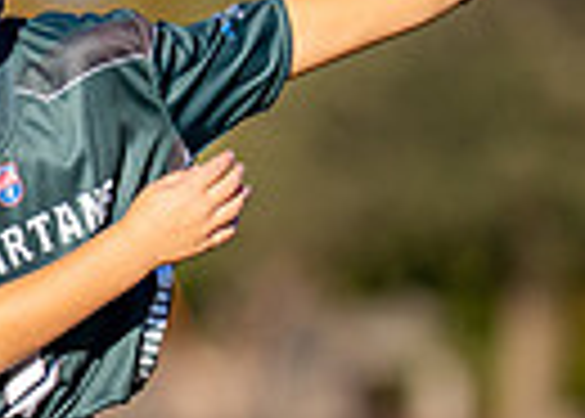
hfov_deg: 1.8
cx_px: -48
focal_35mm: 1106
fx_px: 18385
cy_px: 403
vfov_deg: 1.3
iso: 200
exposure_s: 1/3200
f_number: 2.8
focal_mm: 200
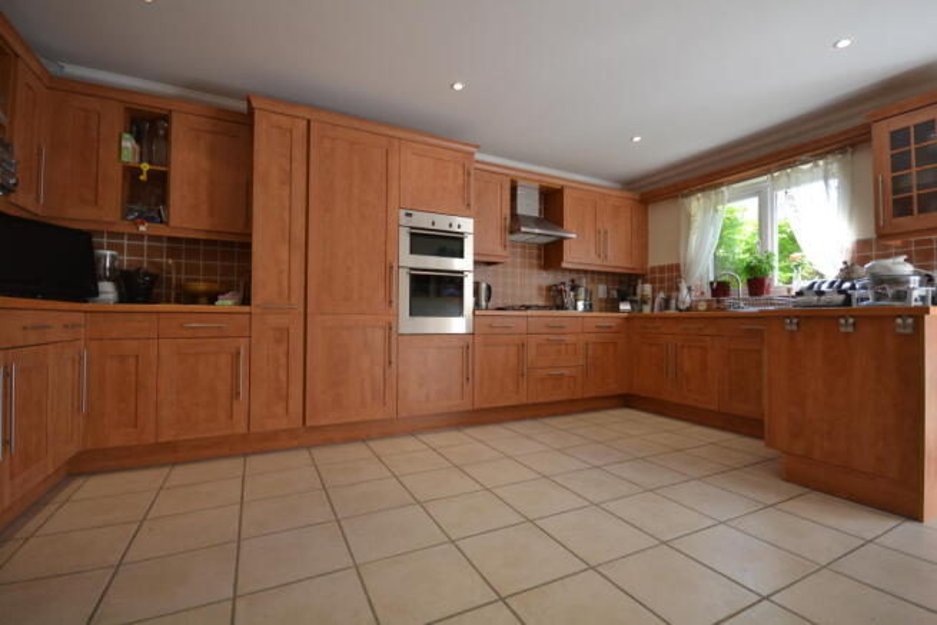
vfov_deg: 77.4
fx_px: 390
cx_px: 468
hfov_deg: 100.4
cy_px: 312
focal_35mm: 15
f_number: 4
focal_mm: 10
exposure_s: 1/40
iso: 100
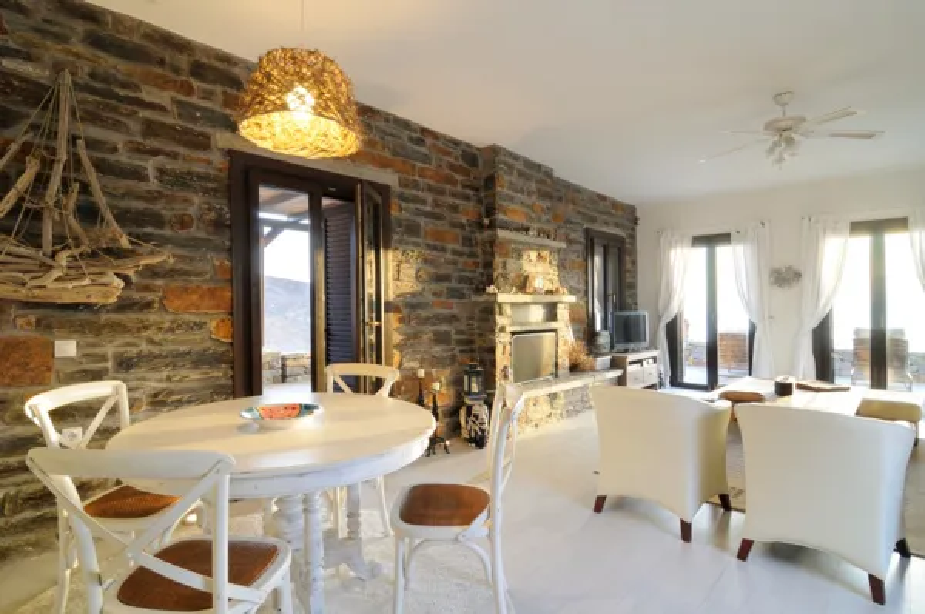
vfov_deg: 67.2
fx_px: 462
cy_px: 307
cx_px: 462
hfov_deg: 90.1
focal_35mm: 18
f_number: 16
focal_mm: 12
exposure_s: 1.6
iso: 200
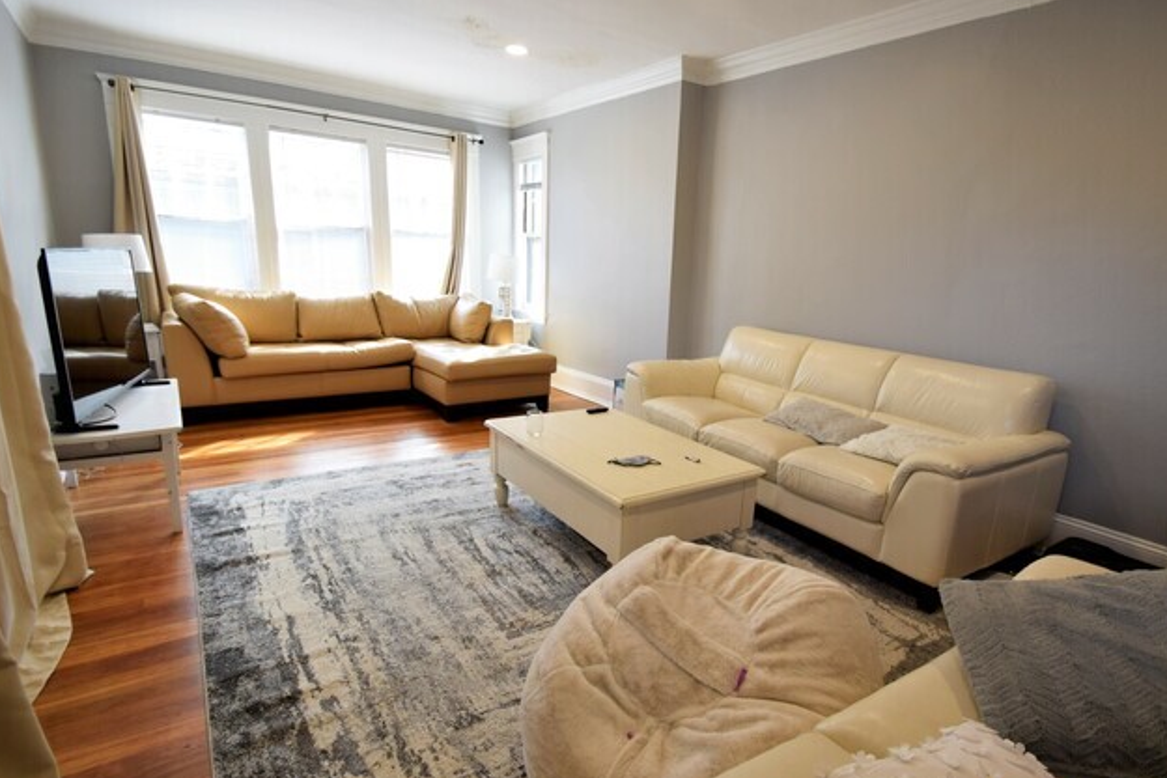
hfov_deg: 89.8
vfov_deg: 67.4
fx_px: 584
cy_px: 407
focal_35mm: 18
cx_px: 629
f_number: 4.5
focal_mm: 10
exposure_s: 1/80
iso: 400
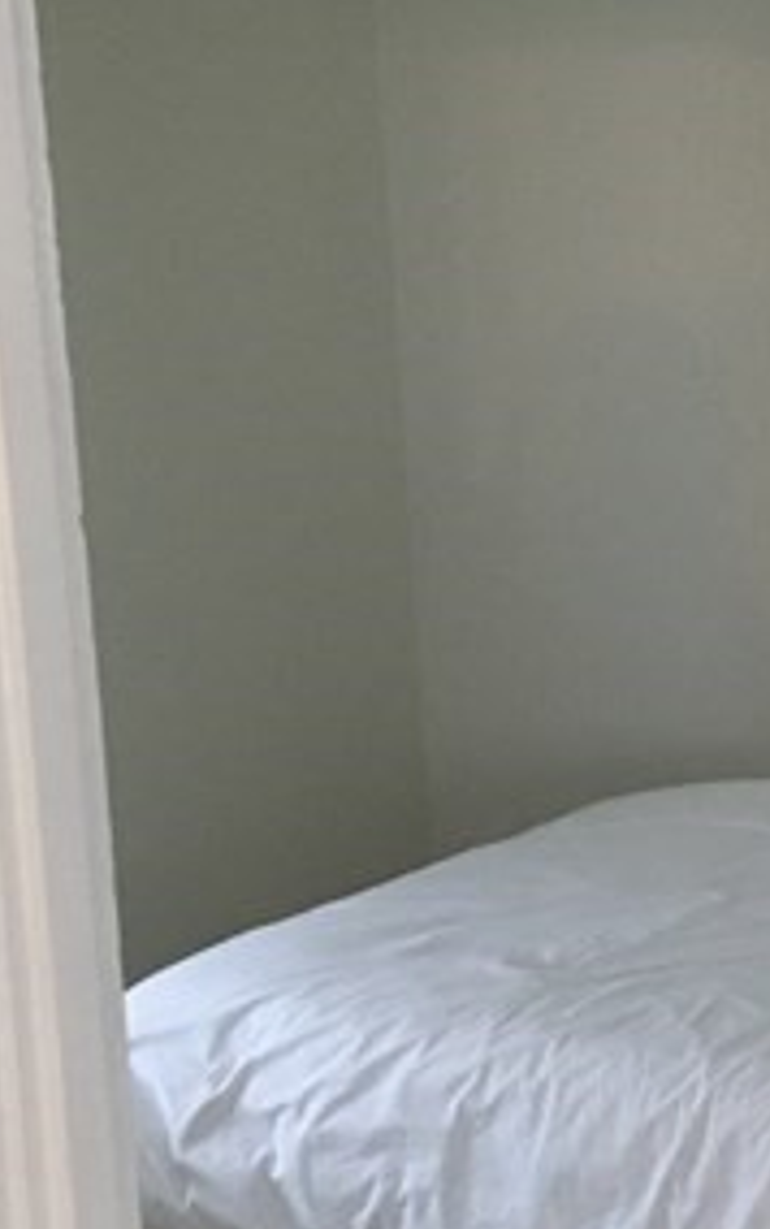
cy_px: 757
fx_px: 2781
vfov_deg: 24.8
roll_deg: +1.0
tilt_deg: -8.9
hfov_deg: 15.5
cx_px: 753
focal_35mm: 83
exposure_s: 1/20
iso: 200
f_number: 2.2
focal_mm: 4.15
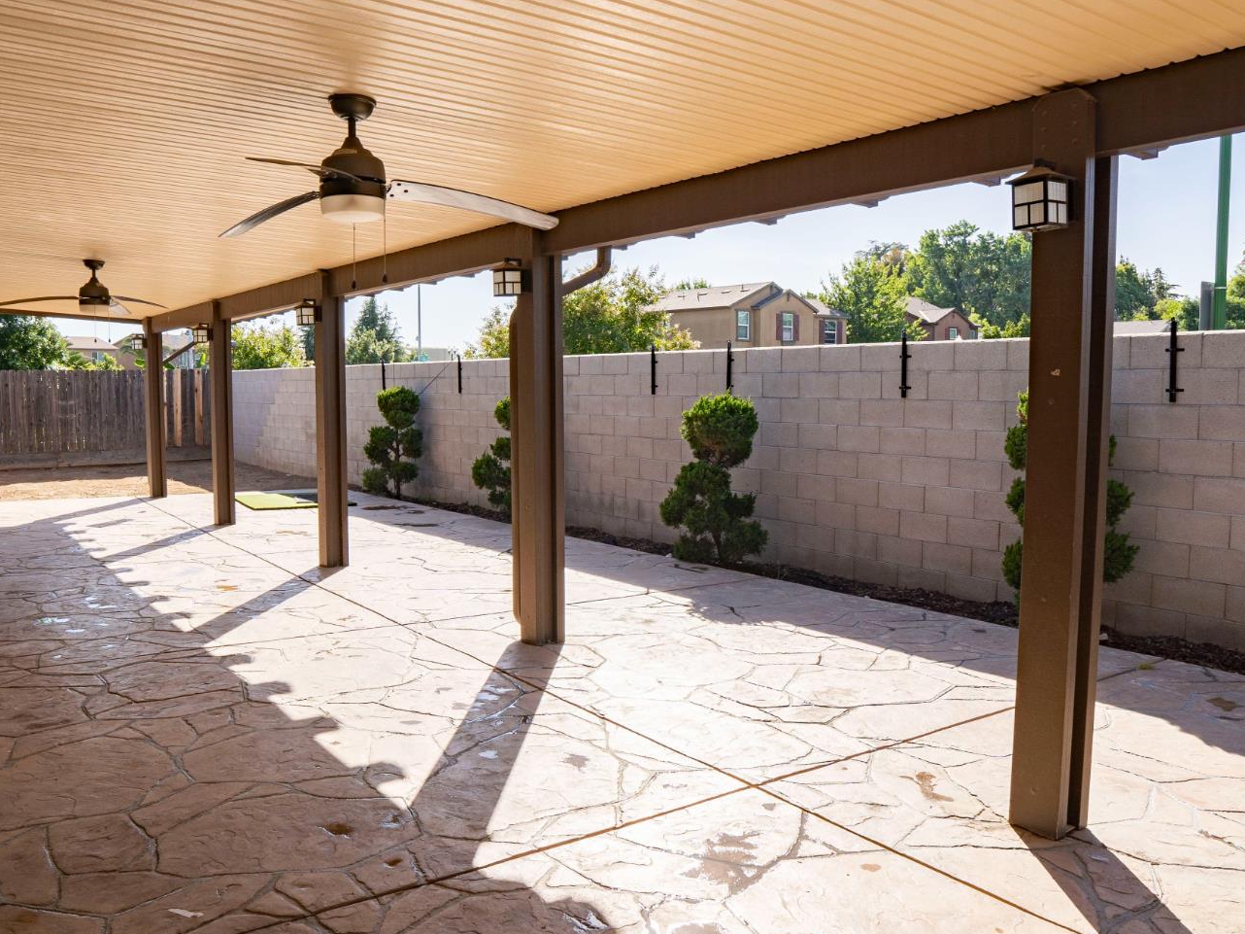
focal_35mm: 27
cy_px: 478
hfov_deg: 65.1
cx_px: 539
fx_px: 971
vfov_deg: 51.3
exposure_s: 1/320
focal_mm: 16
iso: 100
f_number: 8
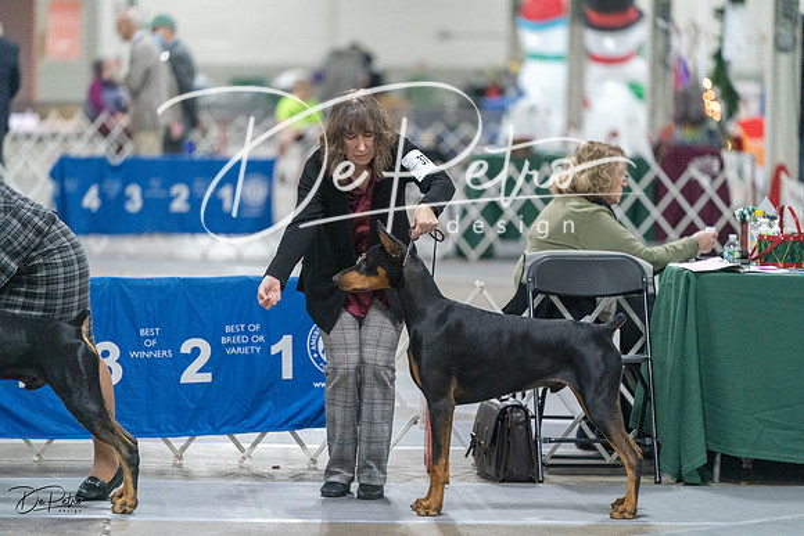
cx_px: 402
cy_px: 268
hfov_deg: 10.4
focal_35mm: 198
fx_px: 4423
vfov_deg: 6.9
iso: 6400
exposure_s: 1/320
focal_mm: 198
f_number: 2.8
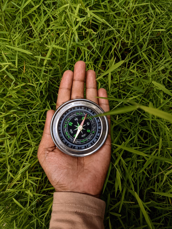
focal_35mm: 27
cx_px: 86
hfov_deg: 51.4
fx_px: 179
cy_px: 114
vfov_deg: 65.3
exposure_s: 1/1170
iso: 49
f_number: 1.73
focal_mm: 4.38
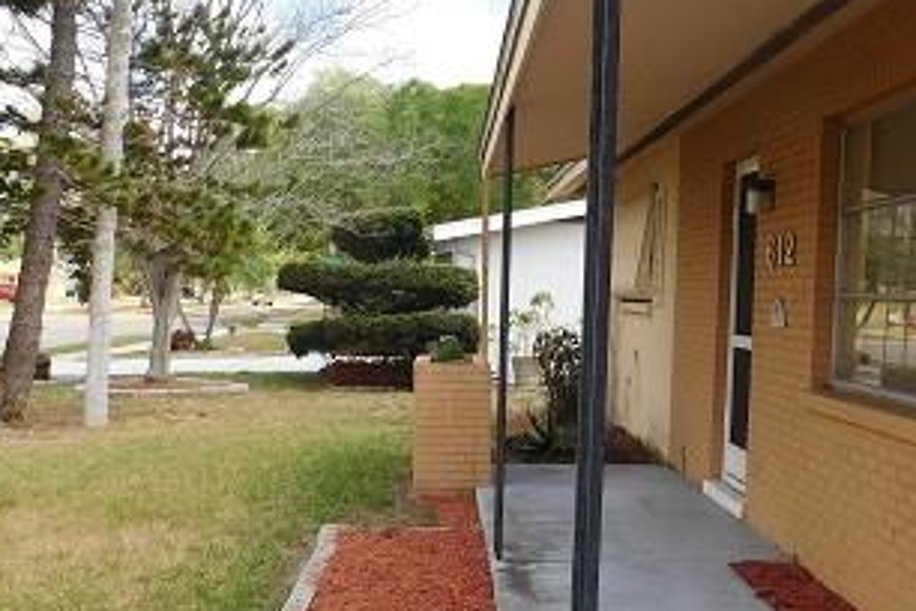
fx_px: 1272
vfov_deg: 26.9
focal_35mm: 50
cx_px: 488
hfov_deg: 39.6
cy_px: 398
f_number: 3
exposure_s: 1/800
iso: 125
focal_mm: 4
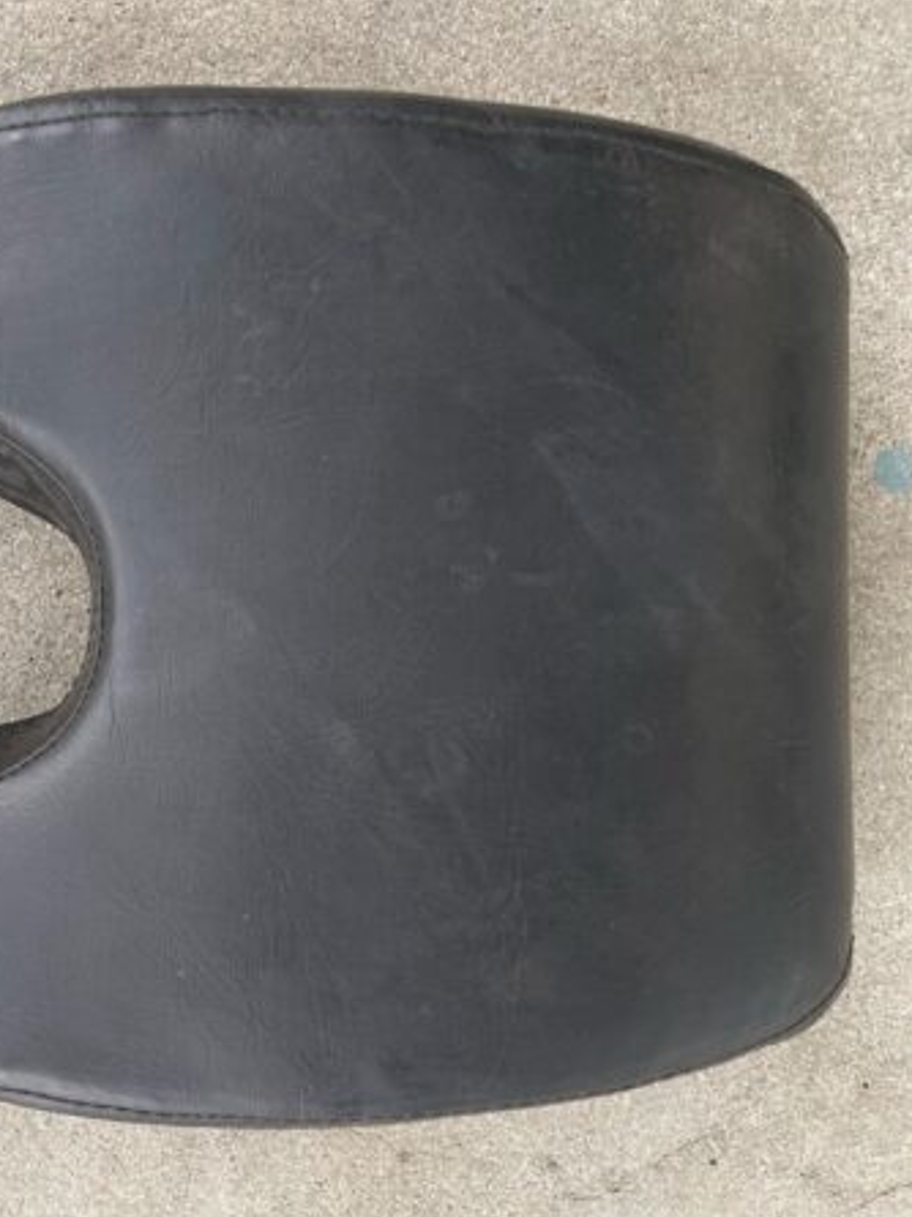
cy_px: 611
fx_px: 1231
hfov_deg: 38.1
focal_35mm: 35
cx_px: 101
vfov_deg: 52.7
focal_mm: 5.1
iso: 125
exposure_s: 1/121
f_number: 1.6
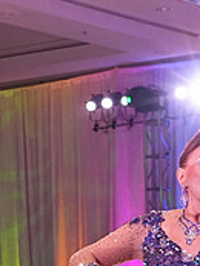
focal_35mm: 184
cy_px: 398
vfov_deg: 10.4
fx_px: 1416
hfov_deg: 8.1
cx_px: 79
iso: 3200
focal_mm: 38
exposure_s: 1/250
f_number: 6.3
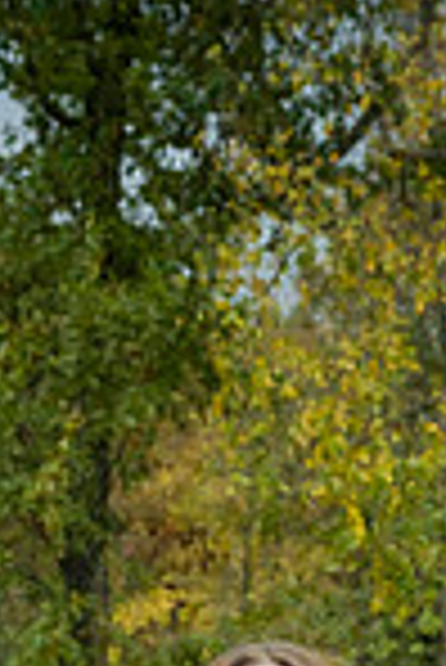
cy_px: 1004
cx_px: 338
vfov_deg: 14.0
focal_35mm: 137
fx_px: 2540
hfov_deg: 10.0
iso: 400
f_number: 7.1
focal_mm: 45
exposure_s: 1/500
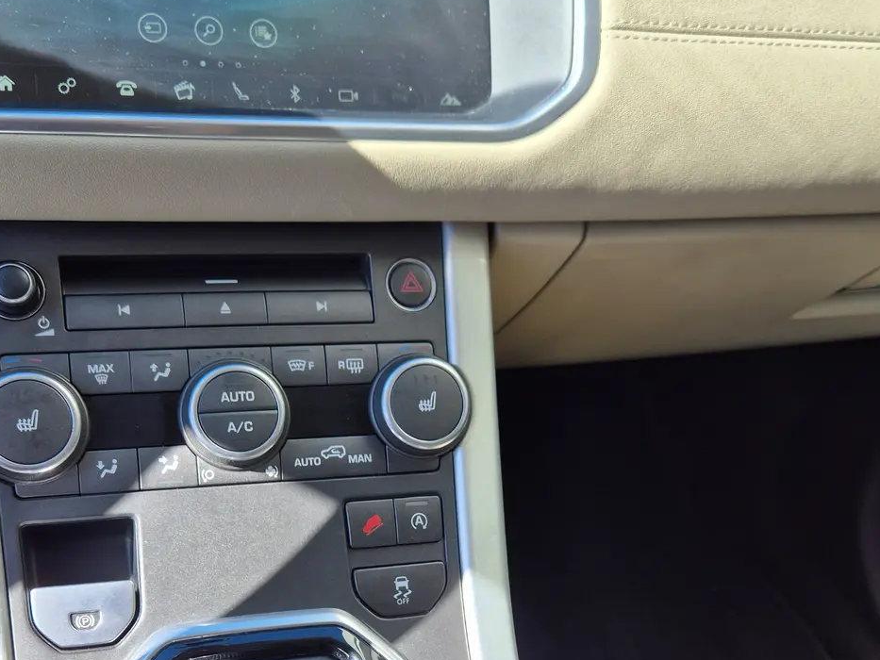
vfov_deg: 34.1
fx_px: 1042
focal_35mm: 41
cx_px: 368
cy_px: 528
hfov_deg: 45.6
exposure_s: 1/393
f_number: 1.8
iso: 25
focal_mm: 5.4
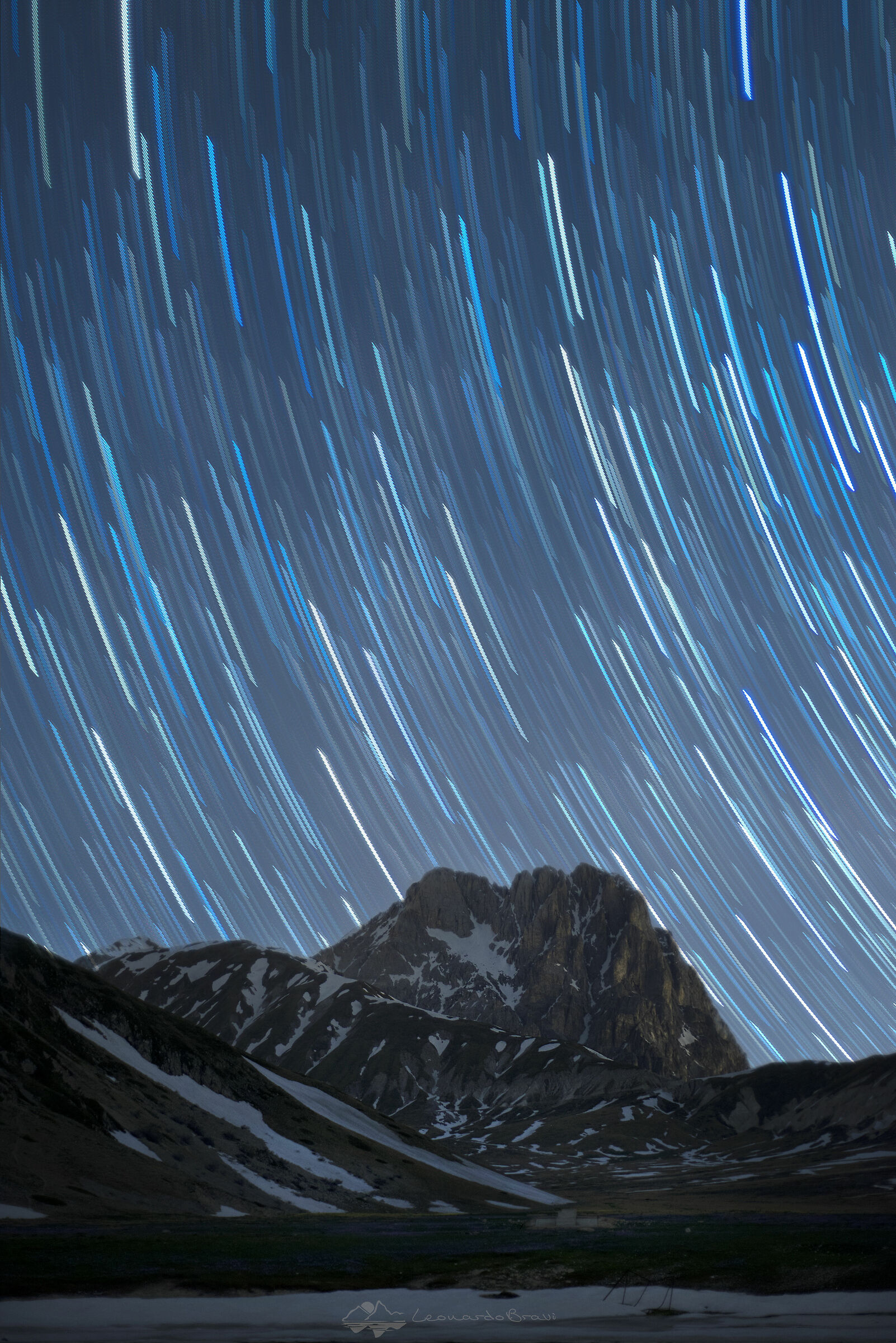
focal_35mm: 50
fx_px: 1865
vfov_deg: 39.6
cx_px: 448
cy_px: 672
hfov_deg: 27.0
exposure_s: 65
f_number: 1.8
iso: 400
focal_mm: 50
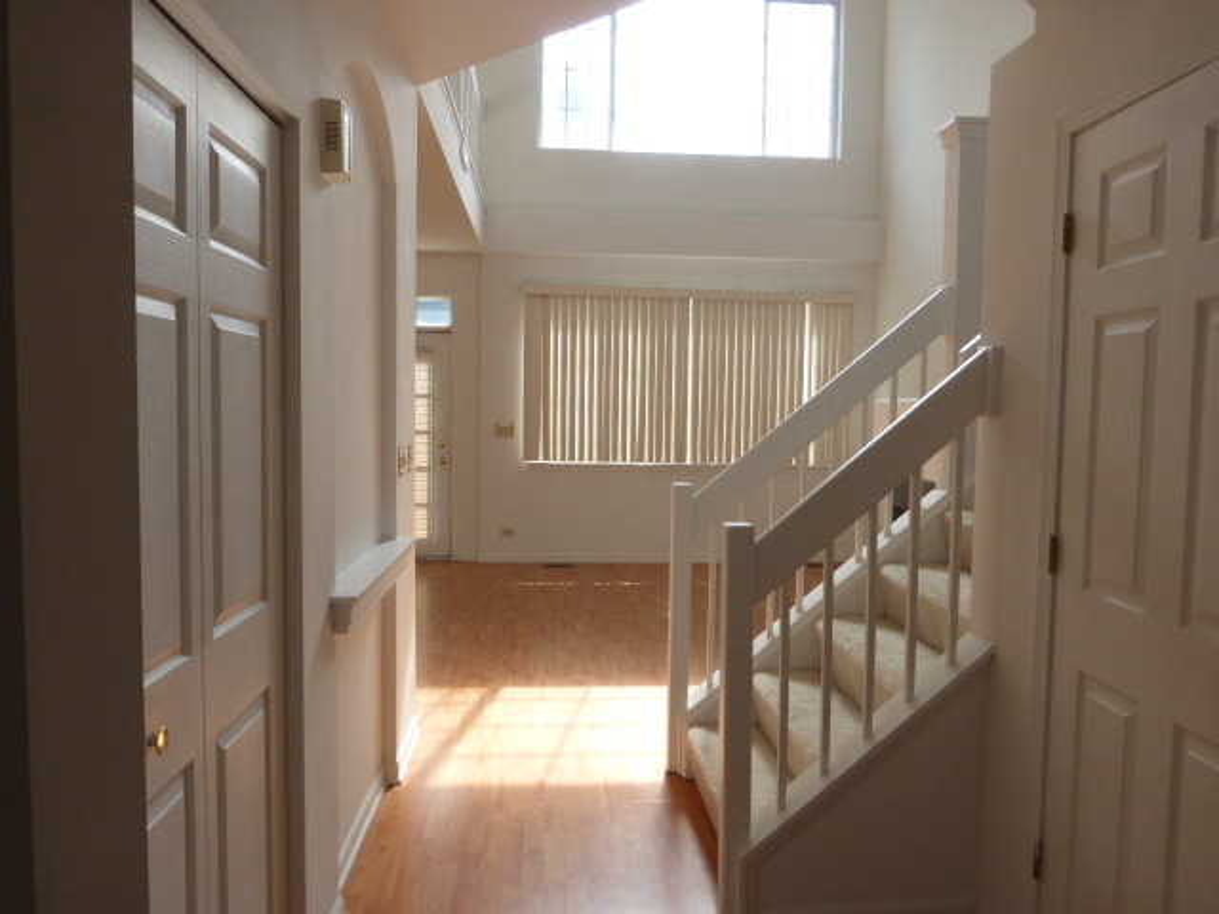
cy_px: 457
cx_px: 610
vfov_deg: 56.8
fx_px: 845
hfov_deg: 71.6
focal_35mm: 24
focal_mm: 4.3
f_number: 3.3
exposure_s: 1/125
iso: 100
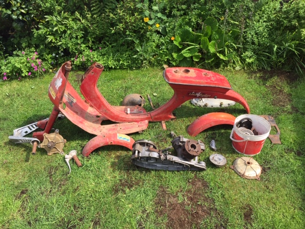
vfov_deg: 48.2
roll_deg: +1.9
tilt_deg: -38.9
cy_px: 114
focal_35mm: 29
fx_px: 256
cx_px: 152
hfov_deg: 61.7
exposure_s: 1/682
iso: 32
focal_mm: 4.15
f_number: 2.2
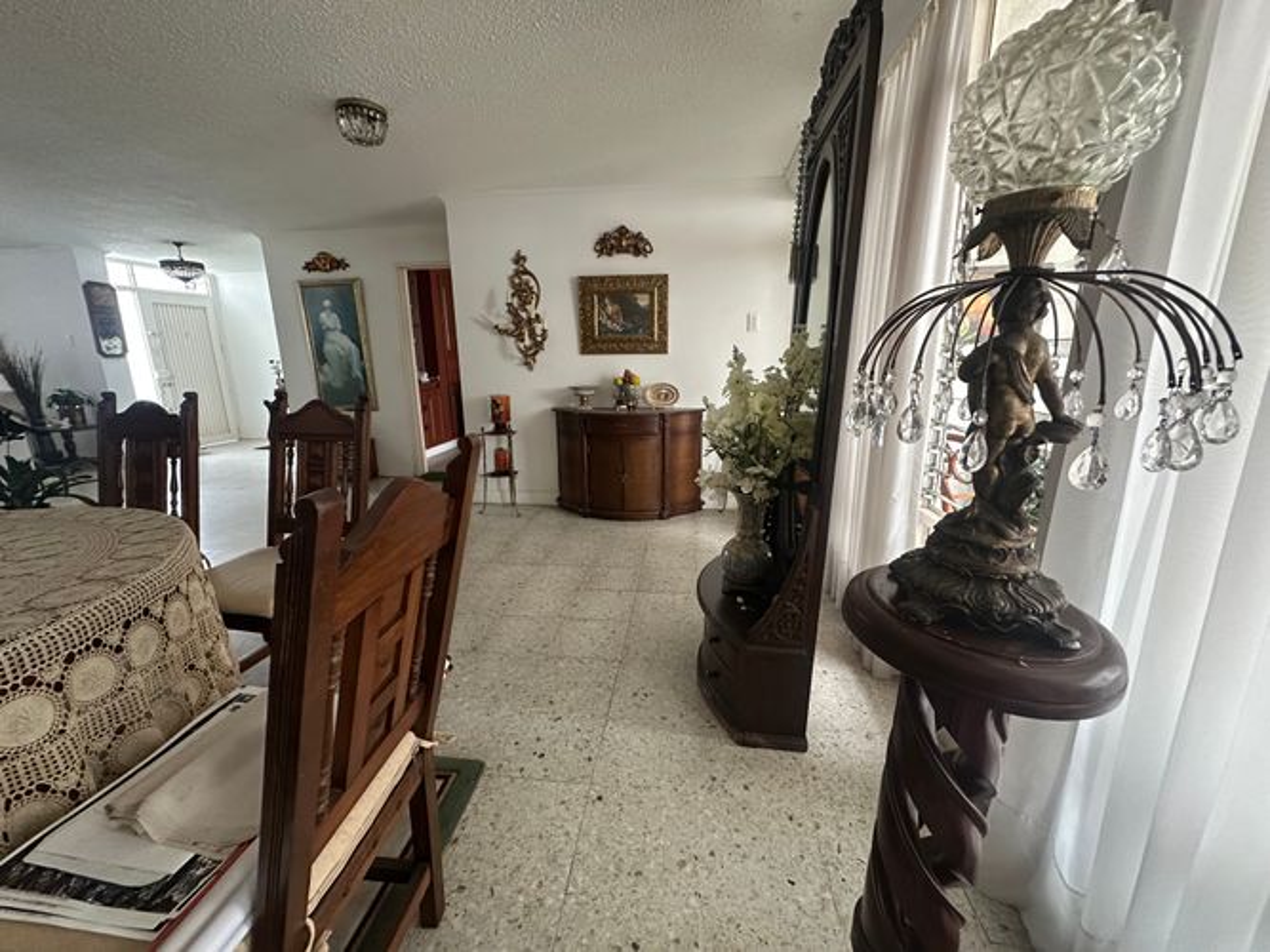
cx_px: 635
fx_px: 514
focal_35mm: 14
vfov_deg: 85.7
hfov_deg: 102.1
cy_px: 476
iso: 640
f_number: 2.2
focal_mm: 2.22
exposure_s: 1/60
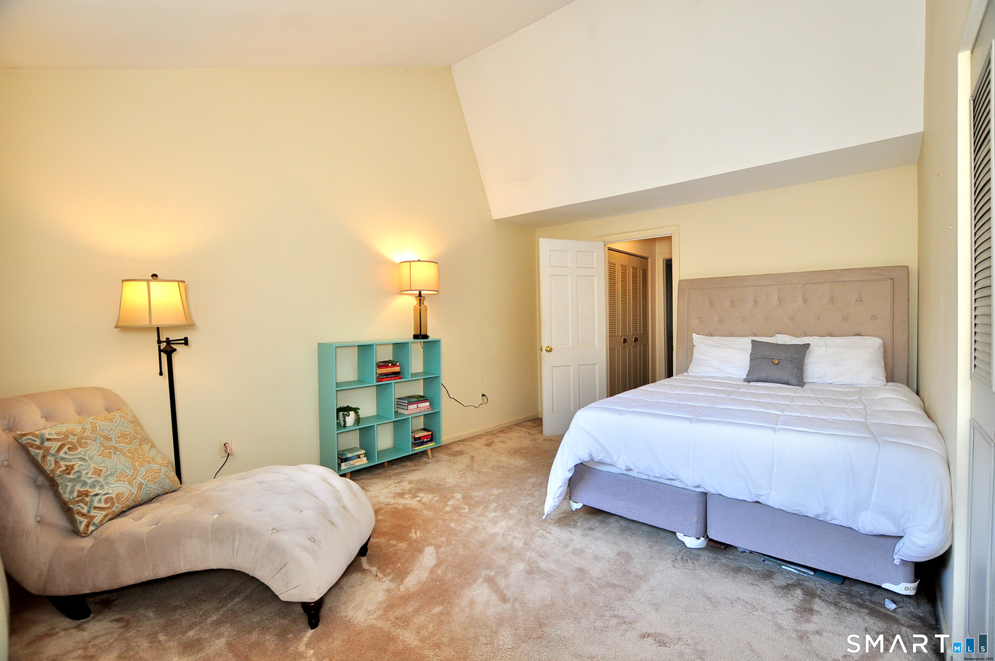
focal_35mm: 15
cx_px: 498
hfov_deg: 100.5
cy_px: 330
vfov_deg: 77.2
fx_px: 414
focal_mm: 10
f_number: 5
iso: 320
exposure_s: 1/50
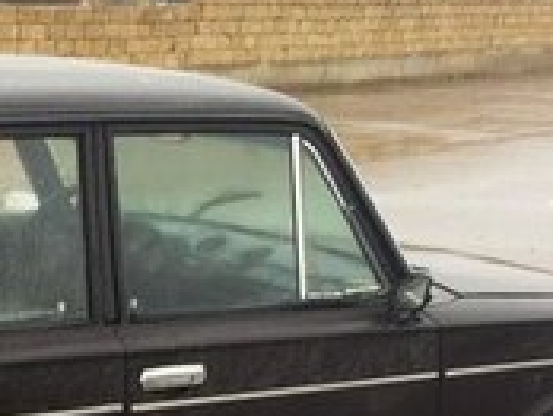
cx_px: -124
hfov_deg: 17.0
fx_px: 1760
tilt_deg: -16.7
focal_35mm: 110
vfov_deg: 13.0
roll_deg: -1.1
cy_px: 538
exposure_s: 1/100
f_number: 2.2
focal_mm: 4.15
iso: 64
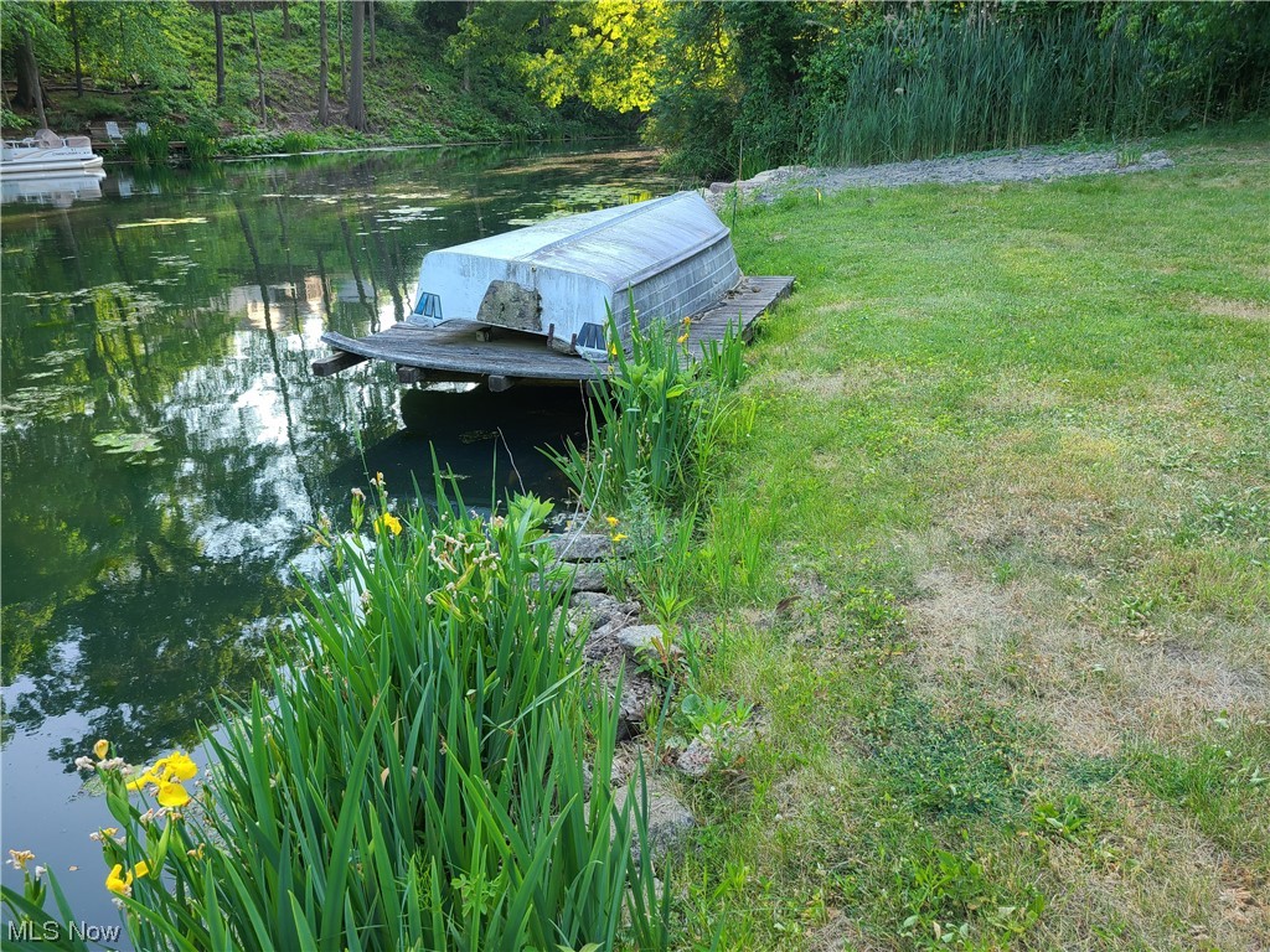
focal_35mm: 26
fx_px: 954
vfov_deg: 53.1
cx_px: 635
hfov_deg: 67.3
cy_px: 476
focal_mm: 5.4
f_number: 1.8
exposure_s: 1/147
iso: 40
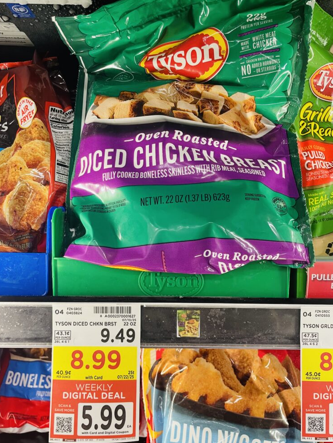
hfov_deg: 51.4
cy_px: 222
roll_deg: -1.1
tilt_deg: -6.1
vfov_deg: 65.3
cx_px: 167
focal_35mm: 27
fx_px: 346
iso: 100
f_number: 1.6
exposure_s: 1/60
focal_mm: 4.2
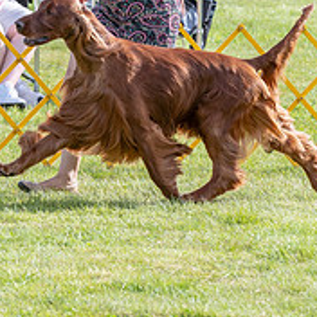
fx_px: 4186
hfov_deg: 4.3
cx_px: 86
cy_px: -14
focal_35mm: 404
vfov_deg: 4.3
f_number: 5.6
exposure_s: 1/1250
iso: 400
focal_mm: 144
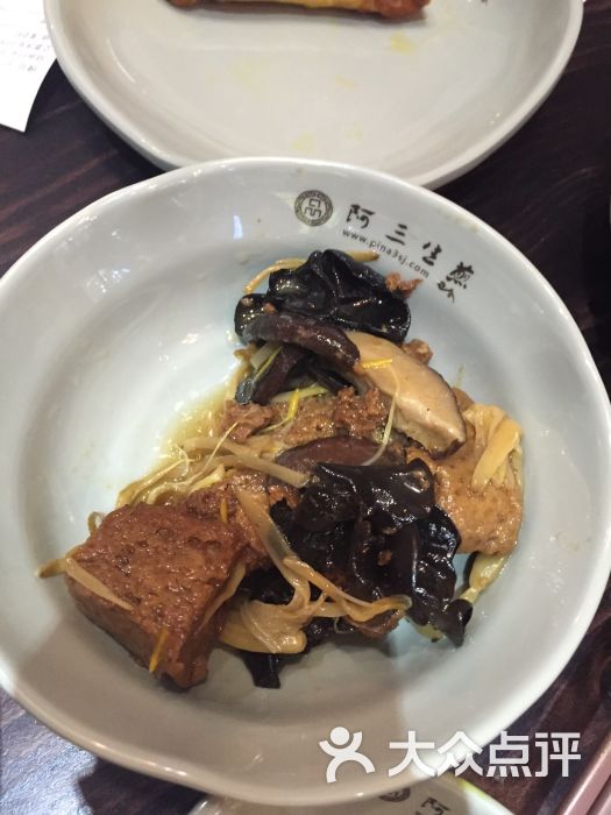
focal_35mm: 29
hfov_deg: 48.2
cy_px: 408
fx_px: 682
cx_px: 306
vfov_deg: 61.7
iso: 320
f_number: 2.2
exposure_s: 1/15
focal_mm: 4.15
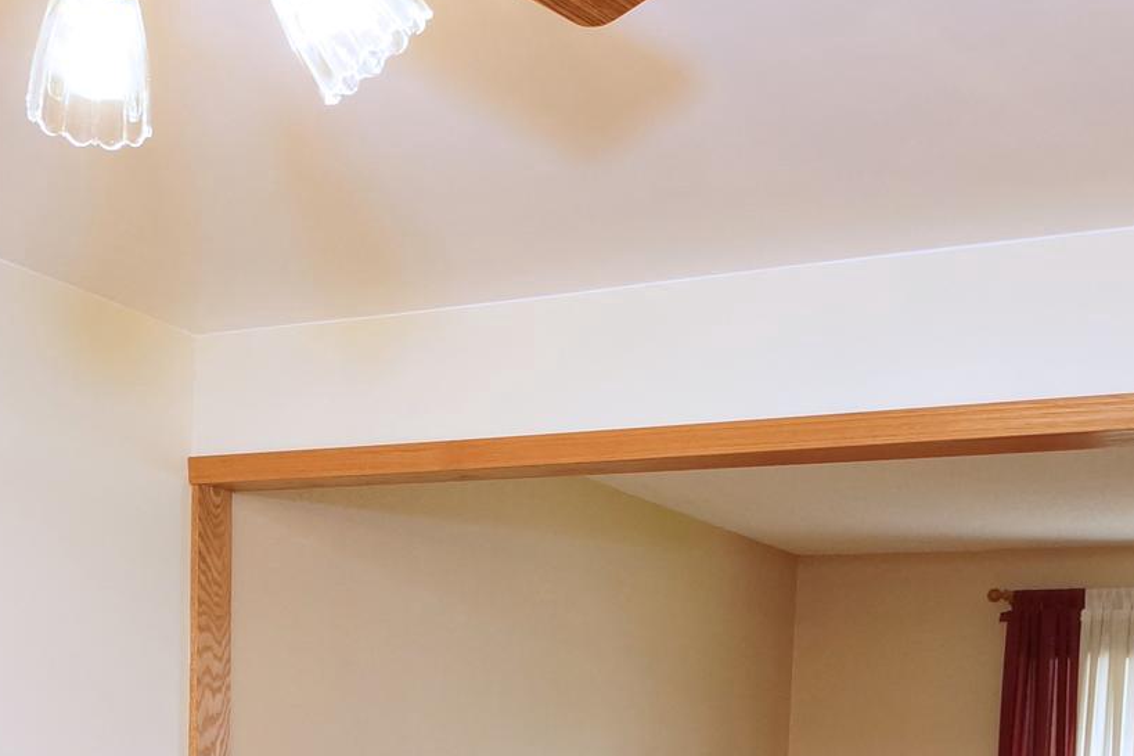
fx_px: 1732
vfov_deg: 22.9
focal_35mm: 55
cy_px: 872
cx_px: 512
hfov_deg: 36.2
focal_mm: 15
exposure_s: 1/30
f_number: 5.6
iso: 800
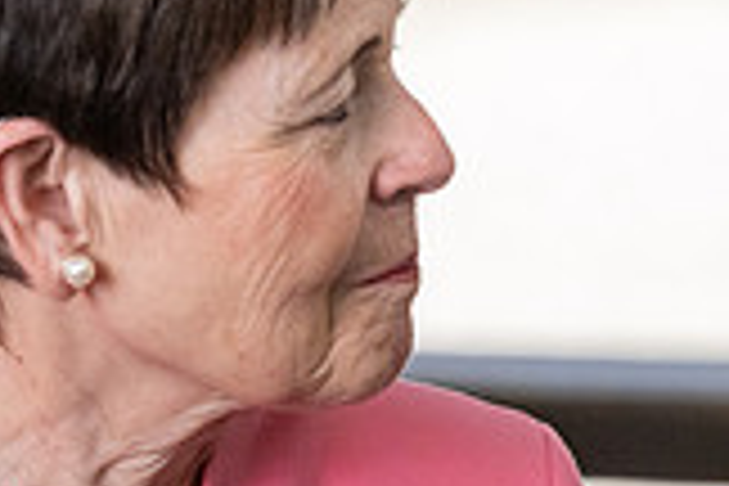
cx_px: 644
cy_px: 16
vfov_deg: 2.9
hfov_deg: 4.4
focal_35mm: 466
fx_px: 9436
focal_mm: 130
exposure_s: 1/400
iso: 2000
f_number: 4
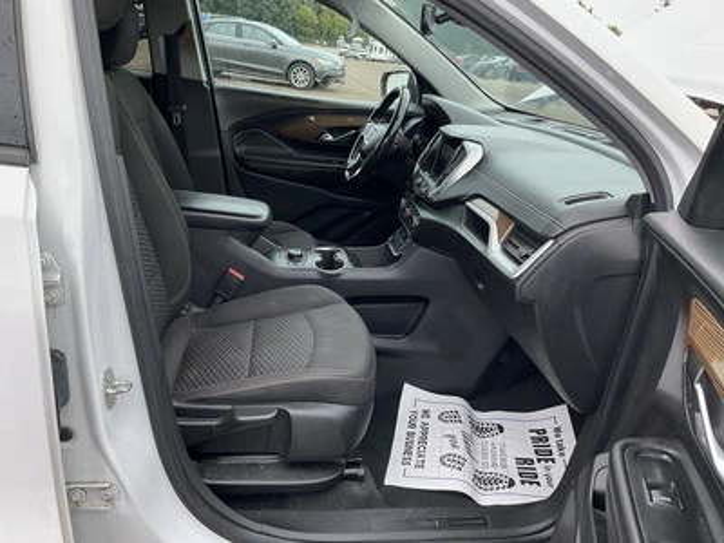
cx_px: 362
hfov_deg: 61.7
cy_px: 272
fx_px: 607
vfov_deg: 48.2
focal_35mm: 29
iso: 25
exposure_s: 1/255
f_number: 1.8
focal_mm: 3
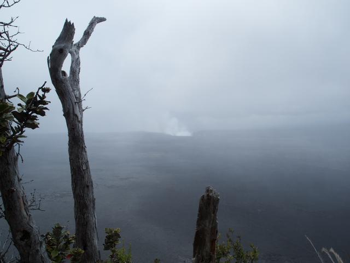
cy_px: 132
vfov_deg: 49.7
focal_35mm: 28
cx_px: 175
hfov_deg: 63.4
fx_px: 283
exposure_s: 1/831
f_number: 5.6
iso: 100
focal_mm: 6
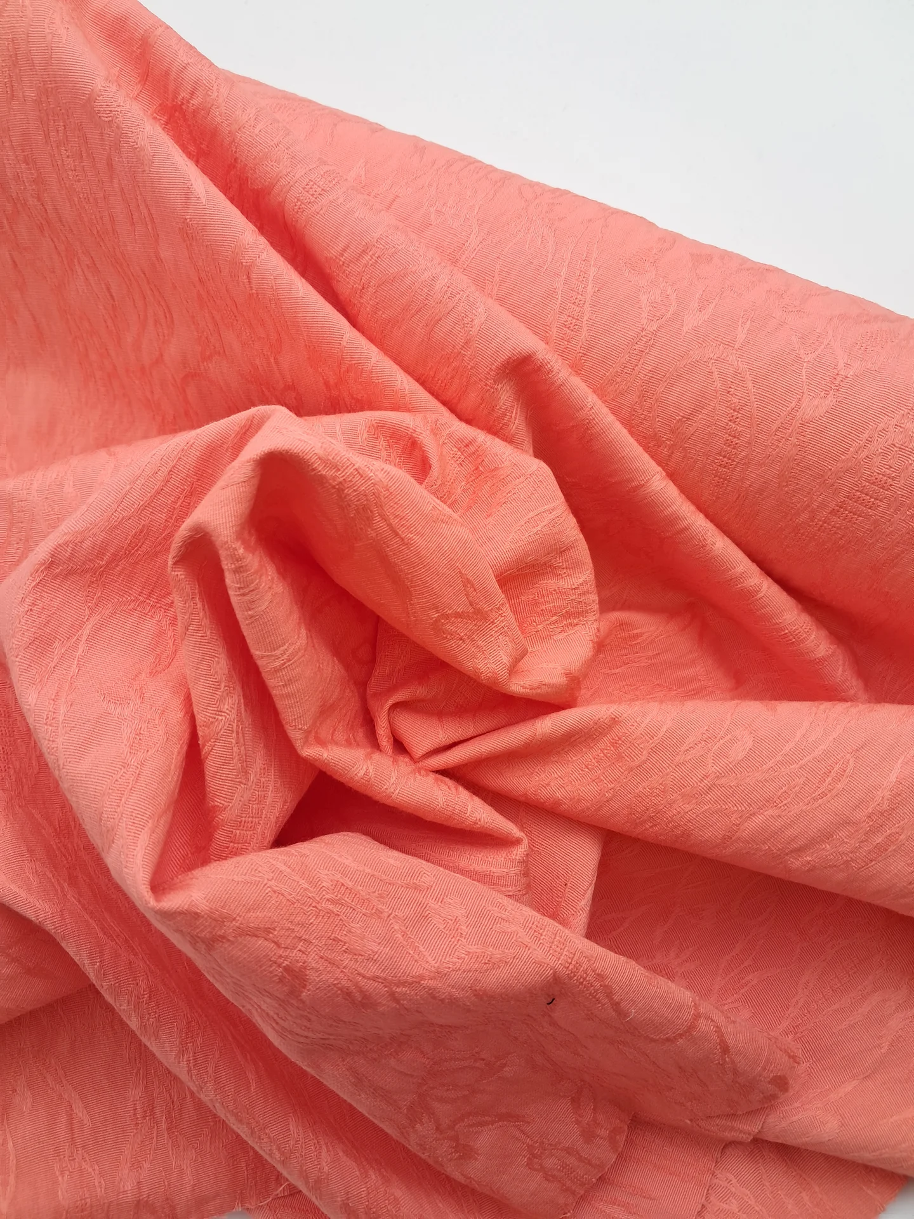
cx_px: 457
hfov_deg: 51.4
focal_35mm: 27
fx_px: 951
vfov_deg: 65.3
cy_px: 610
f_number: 1.8
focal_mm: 4
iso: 50
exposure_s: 1/50
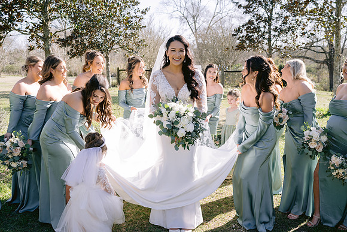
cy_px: 116
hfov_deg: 54.4
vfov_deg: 37.9
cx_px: 174
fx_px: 337
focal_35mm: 35
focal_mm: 35
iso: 100
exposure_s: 1/250
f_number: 4
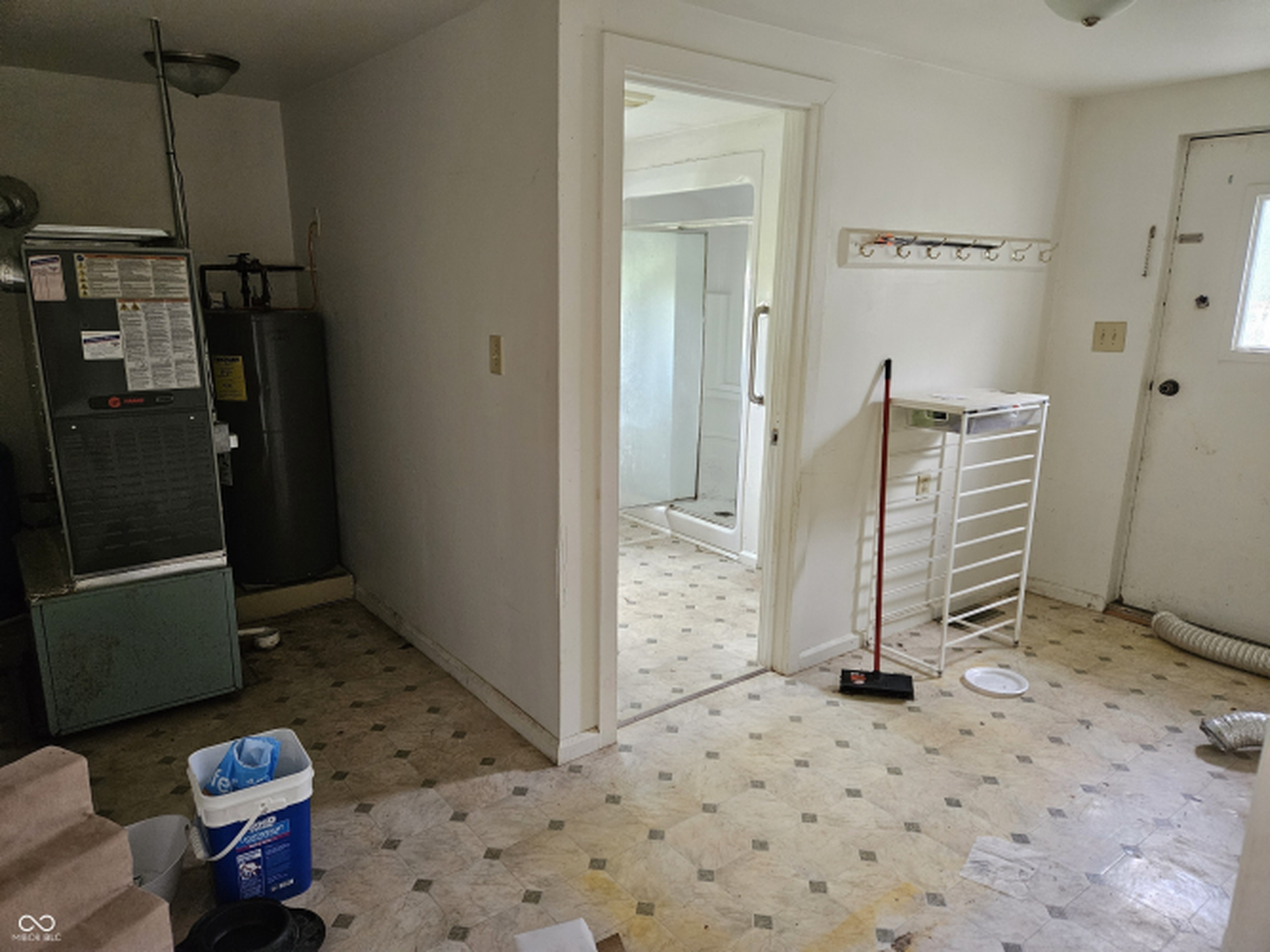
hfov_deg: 73.9
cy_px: 476
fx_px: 844
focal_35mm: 23
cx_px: 635
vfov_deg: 58.9
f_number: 1.8
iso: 640
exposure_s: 1/240
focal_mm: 5.4
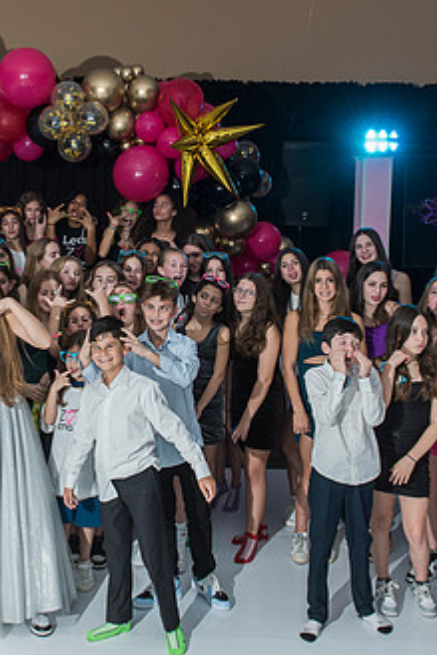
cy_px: 268
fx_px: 928
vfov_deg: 38.7
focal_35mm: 51
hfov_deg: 26.2
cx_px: 122
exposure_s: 1/100
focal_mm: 27
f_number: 8
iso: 1000
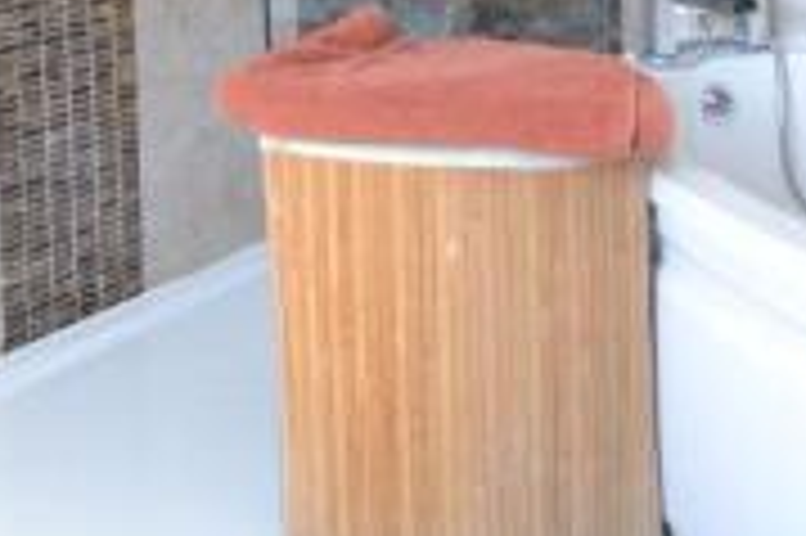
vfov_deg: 21.8
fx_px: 1230
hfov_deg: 36.2
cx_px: 480
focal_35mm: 55
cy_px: -187
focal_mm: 10
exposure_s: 1/60
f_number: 4
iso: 400
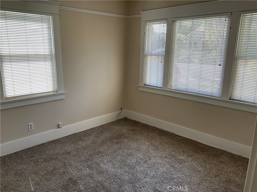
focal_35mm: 29
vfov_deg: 48.2
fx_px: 215
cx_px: 128
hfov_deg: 61.7
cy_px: 96
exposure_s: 1/120
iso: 32
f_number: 1.8
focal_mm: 3
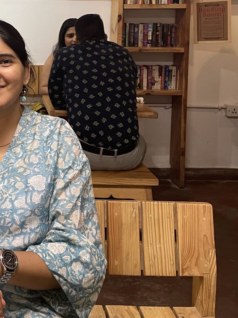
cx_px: -3
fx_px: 495
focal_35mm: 54
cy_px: 63
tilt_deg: -4.0
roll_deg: -0.3
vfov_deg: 34.4
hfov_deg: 25.6
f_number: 1.6
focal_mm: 4.2
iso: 250
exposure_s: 1/50
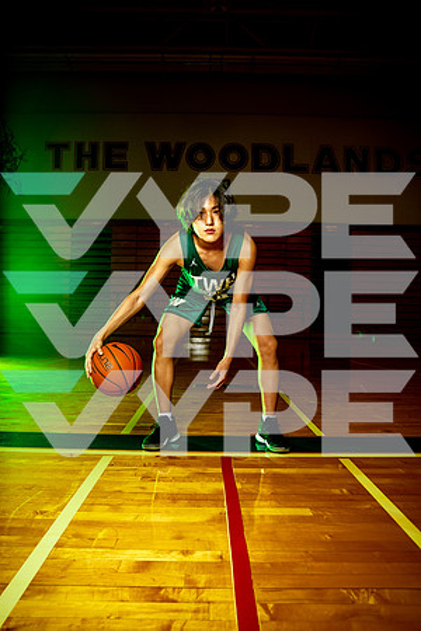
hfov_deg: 53.1
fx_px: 421
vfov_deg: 73.7
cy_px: 316
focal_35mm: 24
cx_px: 210
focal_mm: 24
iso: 200
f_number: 5
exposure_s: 1/250
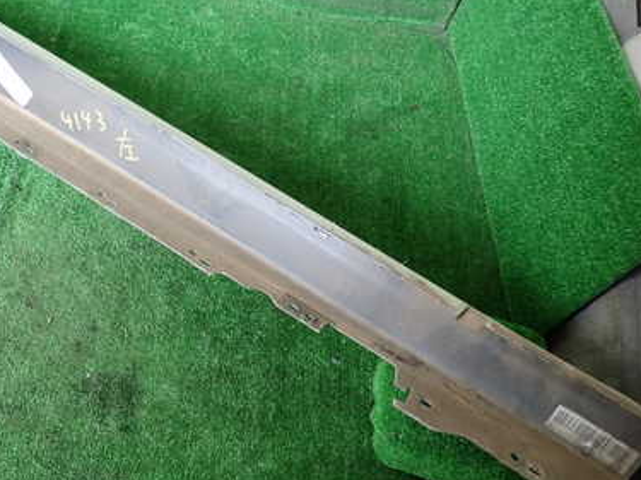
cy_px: 215
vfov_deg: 35.9
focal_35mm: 40
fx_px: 740
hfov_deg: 45.5
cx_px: 176
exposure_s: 1/60
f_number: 2
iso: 200
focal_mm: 4.5
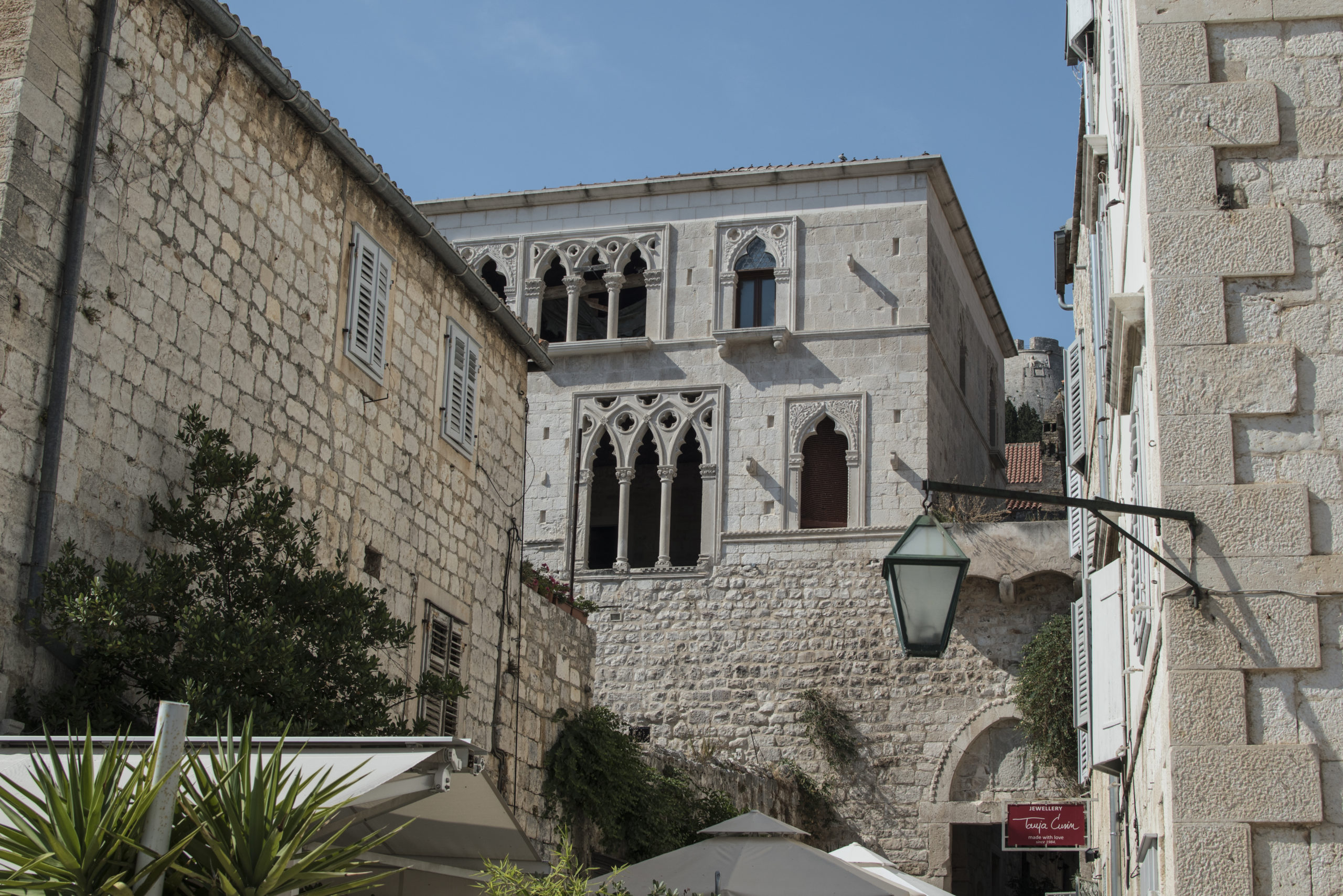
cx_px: 672
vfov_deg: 25.8
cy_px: 448
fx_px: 1959
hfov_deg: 37.8
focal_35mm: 52
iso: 125
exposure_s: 1/320
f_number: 7.1
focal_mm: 35
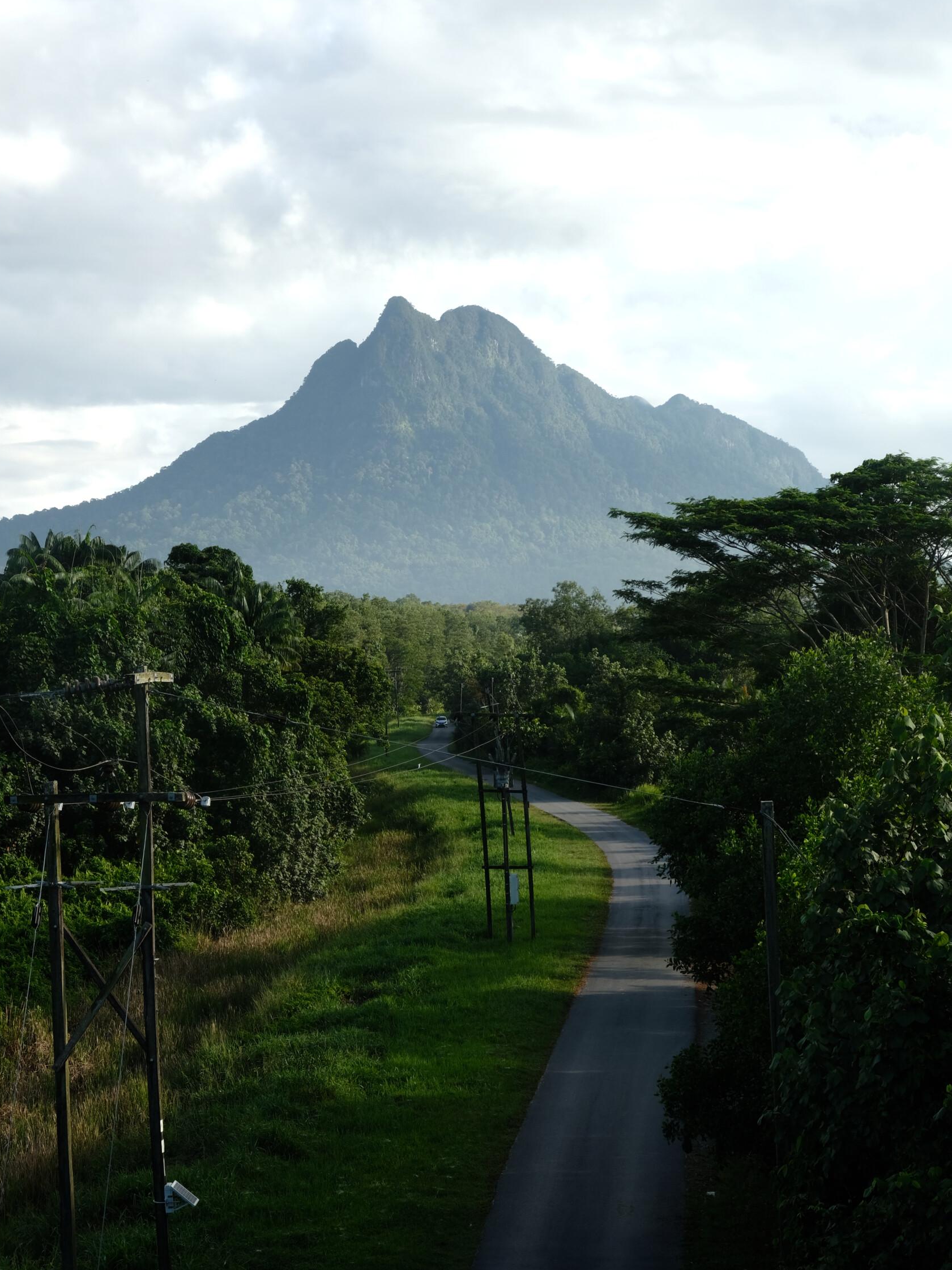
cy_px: 656
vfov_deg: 29.0
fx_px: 2457
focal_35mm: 67
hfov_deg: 21.9
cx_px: 475
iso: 200
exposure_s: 1/100
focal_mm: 40.7
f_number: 11
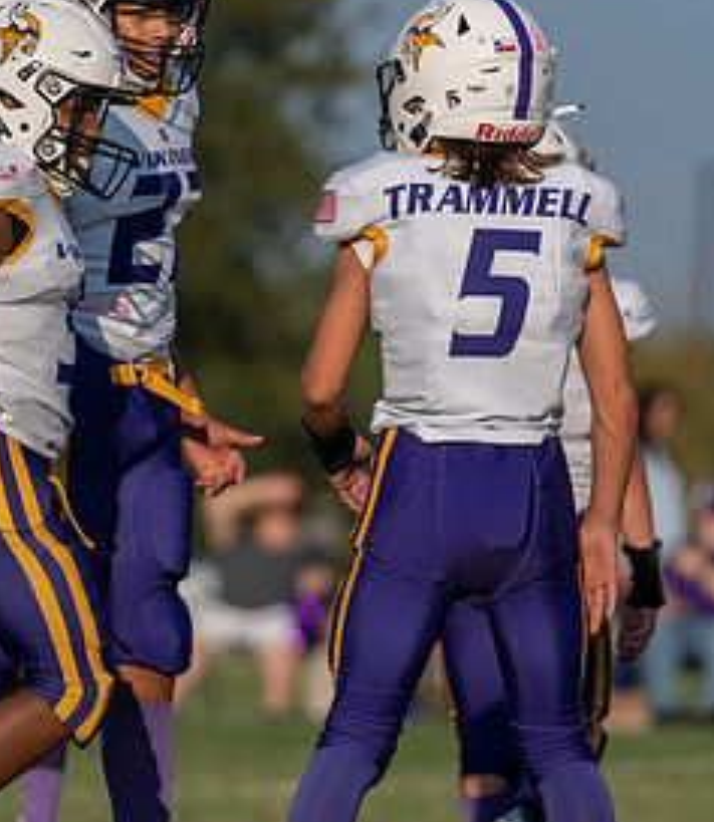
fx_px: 12837
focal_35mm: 510
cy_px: 488
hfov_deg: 3.2
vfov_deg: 3.7
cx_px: 381
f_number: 2.8
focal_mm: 200
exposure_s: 1/2500
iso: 100
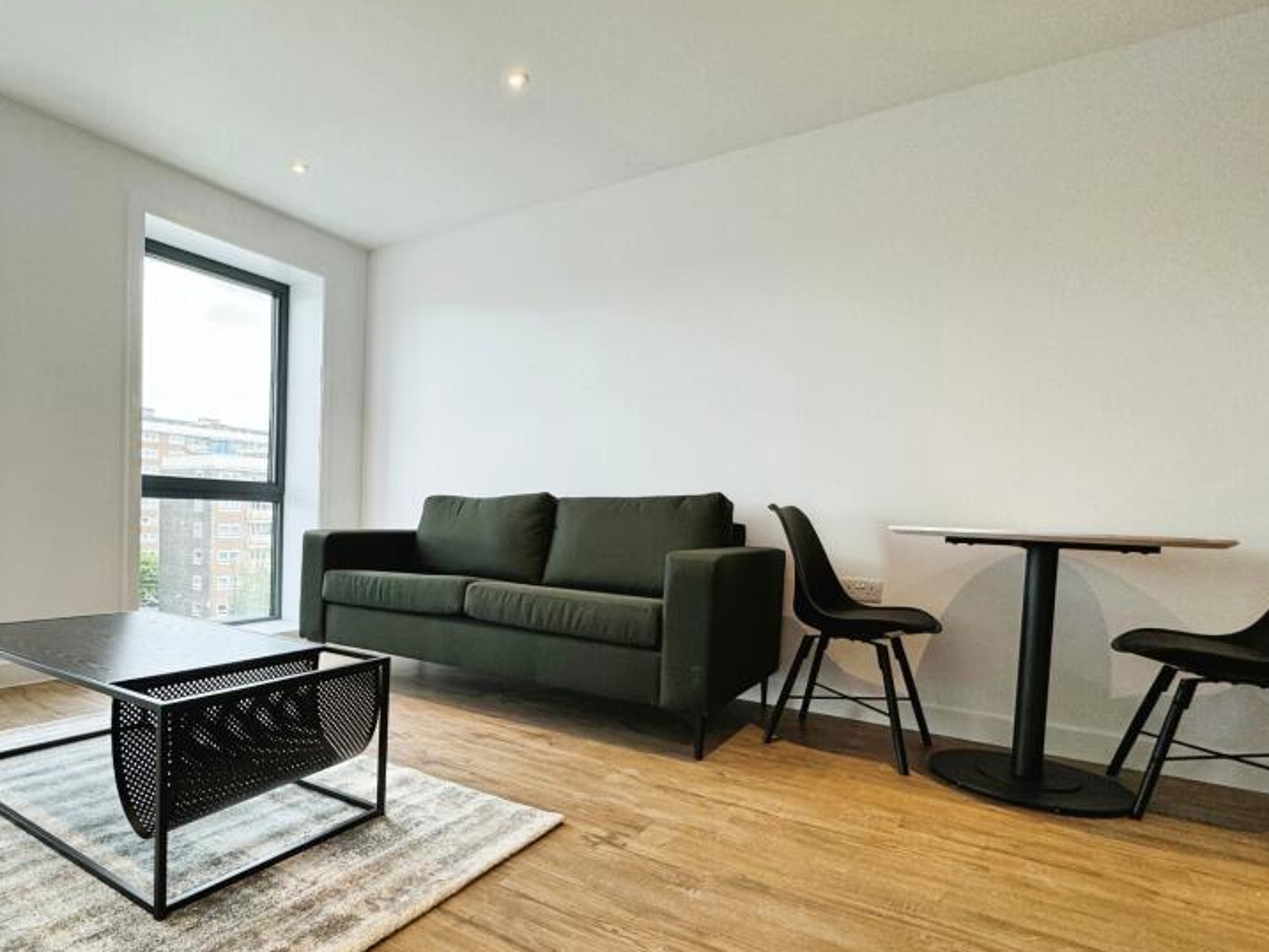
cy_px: 549
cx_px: 467
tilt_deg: -3.3
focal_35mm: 20
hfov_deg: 80.1
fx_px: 733
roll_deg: -1.5
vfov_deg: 65.6
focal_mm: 2.22
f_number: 2.2
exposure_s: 1/100
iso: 80
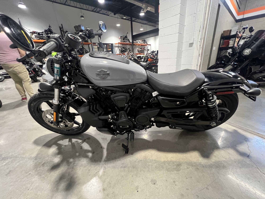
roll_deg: +4.3
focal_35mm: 13
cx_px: 132
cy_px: 100
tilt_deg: -20.1
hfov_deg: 106.2
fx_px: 100
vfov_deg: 89.9
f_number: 1.8
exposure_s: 1/60
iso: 500
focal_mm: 1.57
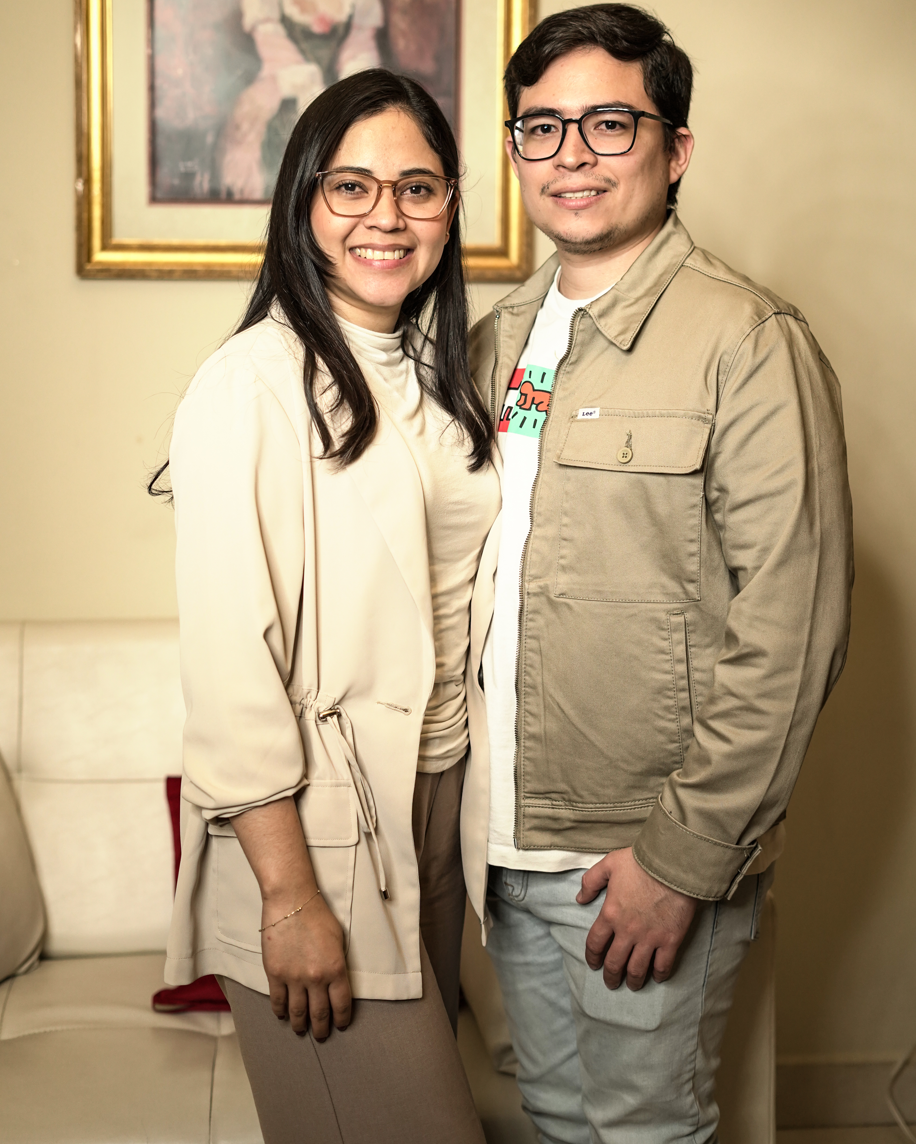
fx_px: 1931
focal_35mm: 57
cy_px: 498
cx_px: 459
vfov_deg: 33.0
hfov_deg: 26.7
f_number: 2.5
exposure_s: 1/250
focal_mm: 50
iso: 1250
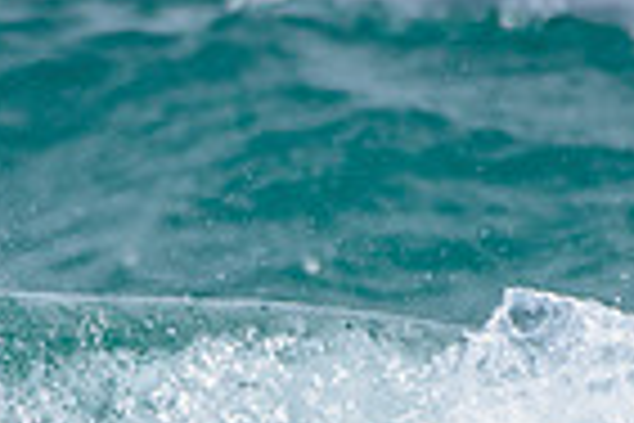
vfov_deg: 0.5
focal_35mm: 2526
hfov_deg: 0.8
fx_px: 44482
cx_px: -262
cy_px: 601
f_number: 5.6
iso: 140
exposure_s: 1/2000
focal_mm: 500
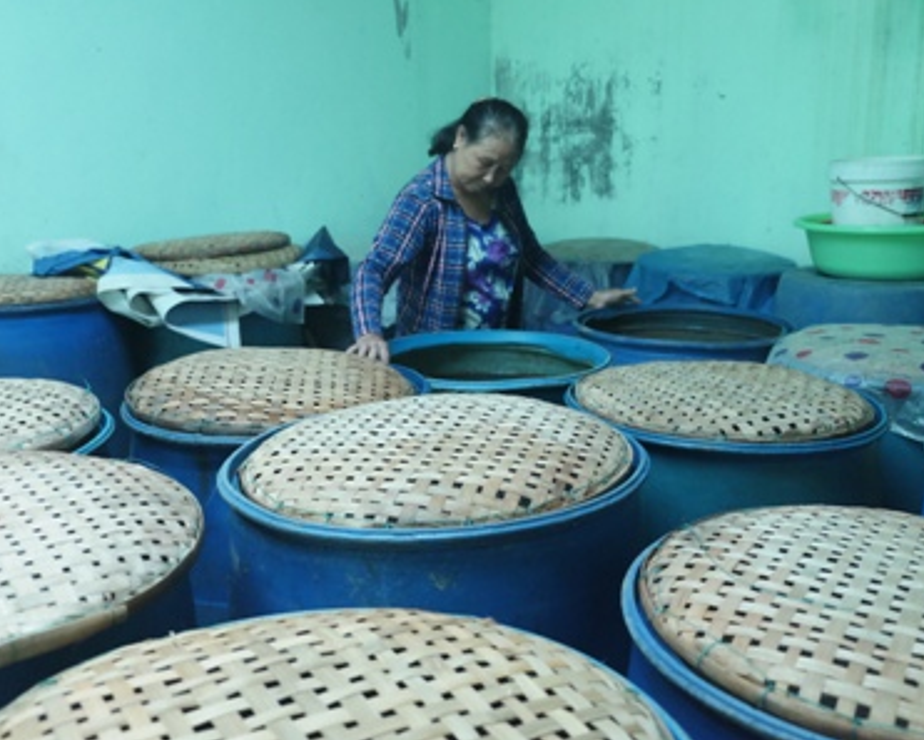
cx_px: 506
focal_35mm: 33
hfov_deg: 54.1
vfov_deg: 44.6
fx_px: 903
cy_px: 369
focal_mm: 19.6
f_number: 2.8
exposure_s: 1/350
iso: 3200
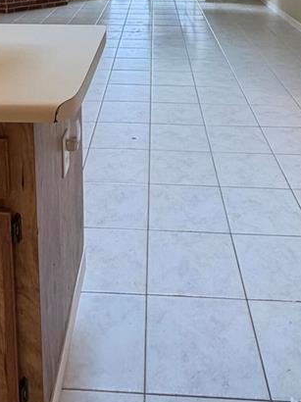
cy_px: 9
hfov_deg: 35.0
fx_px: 476
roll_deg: -0.5
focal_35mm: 41
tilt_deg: -11.1
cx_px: 129
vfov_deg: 40.6
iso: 320
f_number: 2.2
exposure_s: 1/120
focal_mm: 2.22
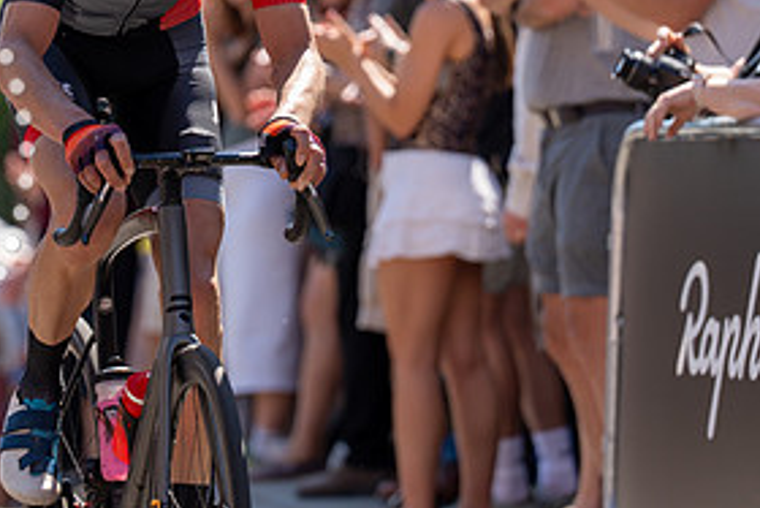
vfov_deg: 3.5
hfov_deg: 5.2
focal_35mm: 395
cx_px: 201
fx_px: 8343
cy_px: 15
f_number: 3.5
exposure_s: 1/1000
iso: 200
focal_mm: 191
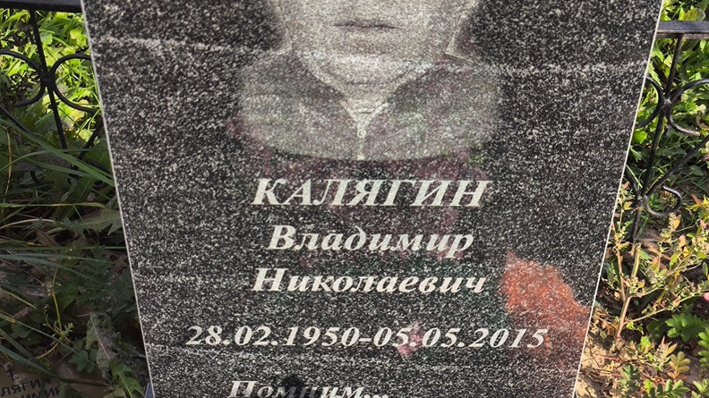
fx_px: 1034
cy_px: 236
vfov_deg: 21.8
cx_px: 354
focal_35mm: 55
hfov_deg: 37.9
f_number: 1.7
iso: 50
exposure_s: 1/636
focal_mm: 4.71
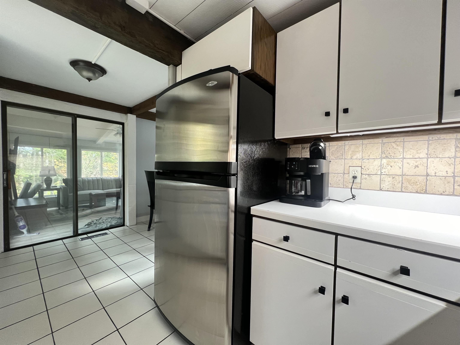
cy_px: 172
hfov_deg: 106.2
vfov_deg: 89.9
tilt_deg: -2.0
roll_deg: -1.4
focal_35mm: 13
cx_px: 230
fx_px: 173
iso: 200
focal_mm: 1.57
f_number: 1.8
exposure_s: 1/60
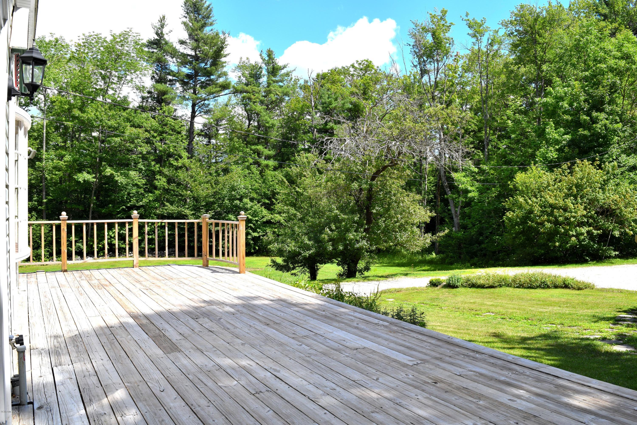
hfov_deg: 59.5
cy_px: 212
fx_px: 557
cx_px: 318
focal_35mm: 32
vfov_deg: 41.7
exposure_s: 1/320
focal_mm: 21
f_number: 9
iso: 200
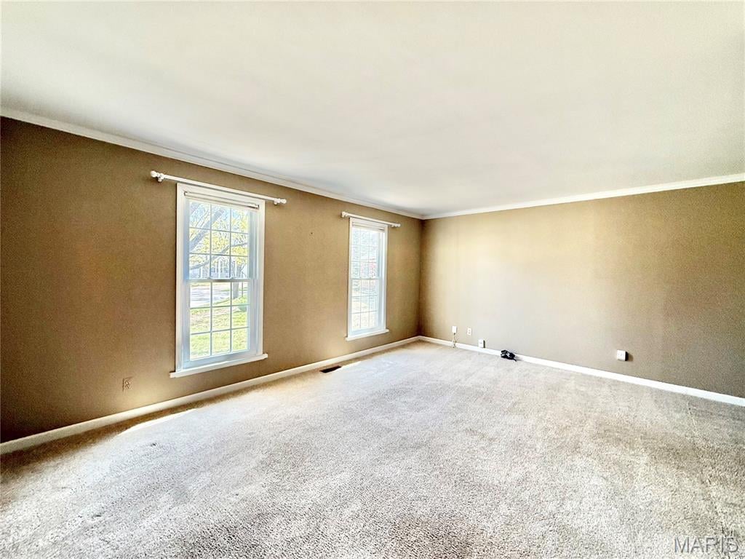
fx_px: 301
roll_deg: -1.3
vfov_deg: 85.7
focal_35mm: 14
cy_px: 280
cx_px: 372
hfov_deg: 102.1
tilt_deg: -0.3
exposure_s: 1/120
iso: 160
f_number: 2.2
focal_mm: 2.22
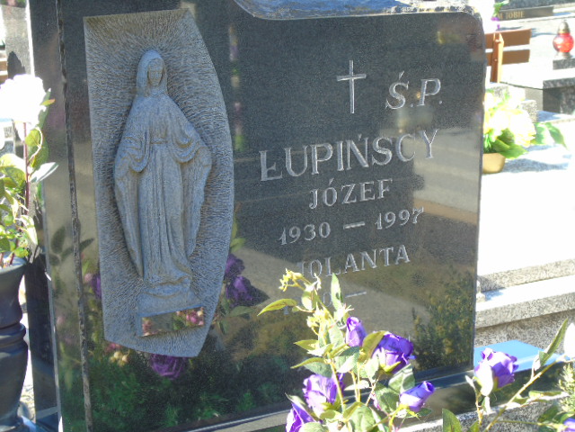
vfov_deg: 15.7
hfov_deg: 20.9
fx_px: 1561
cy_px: 216
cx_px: 288
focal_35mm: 94
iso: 80
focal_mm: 17
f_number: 4.3
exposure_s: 1/50
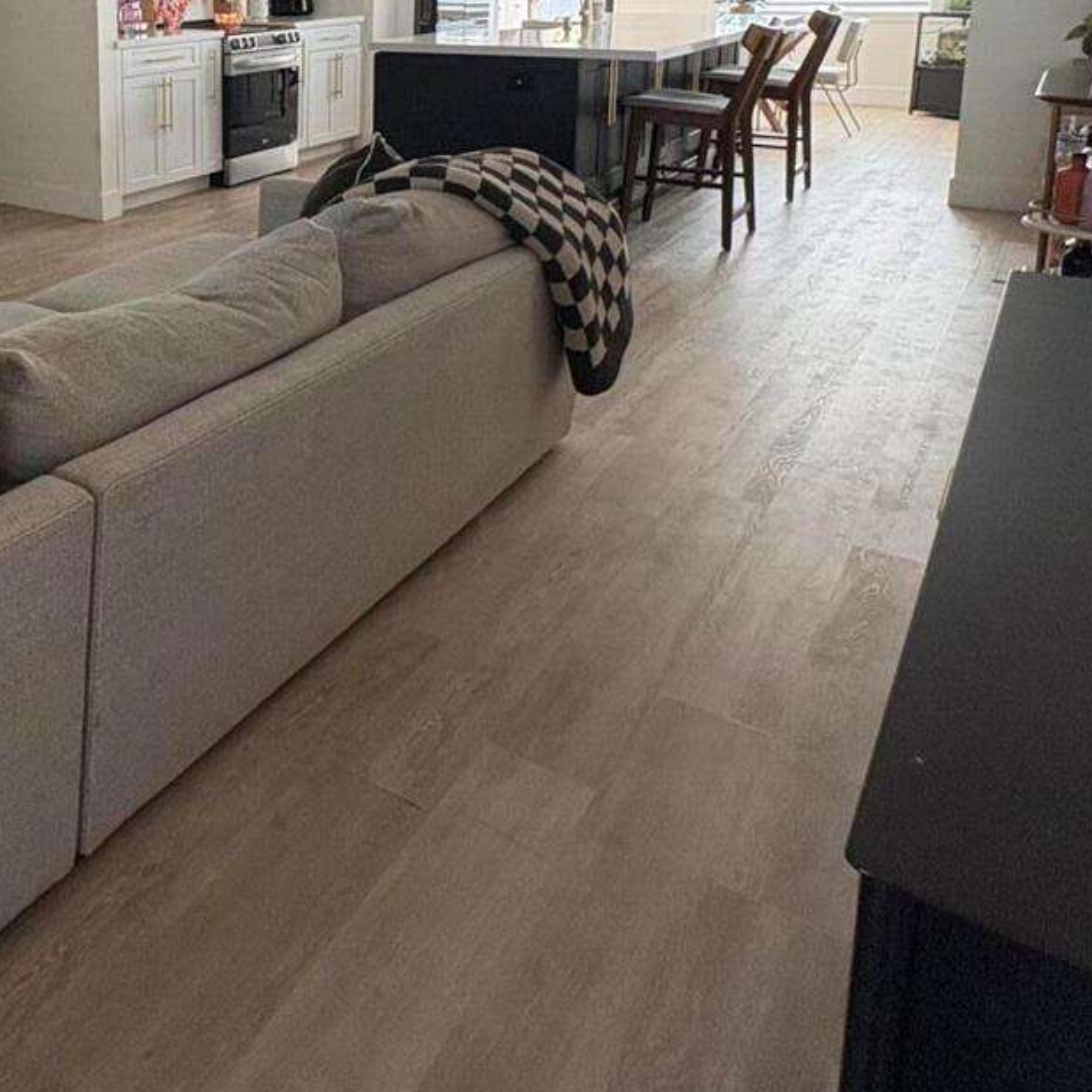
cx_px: 79
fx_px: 1142
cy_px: 155
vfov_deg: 47.1
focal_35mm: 32
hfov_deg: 45.5
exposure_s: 1/71
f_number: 2.2
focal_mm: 2.22
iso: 200
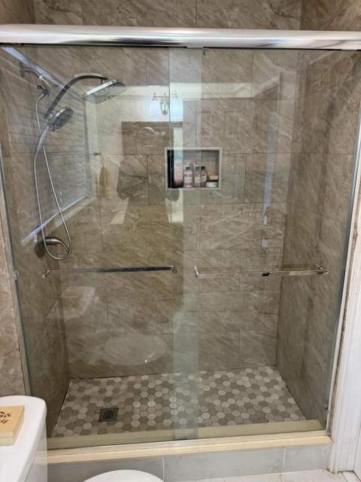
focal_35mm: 24
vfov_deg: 71.6
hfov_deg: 56.8
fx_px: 334
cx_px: 180
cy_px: 241
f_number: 1.78
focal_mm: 6.76
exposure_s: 1/120
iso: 200
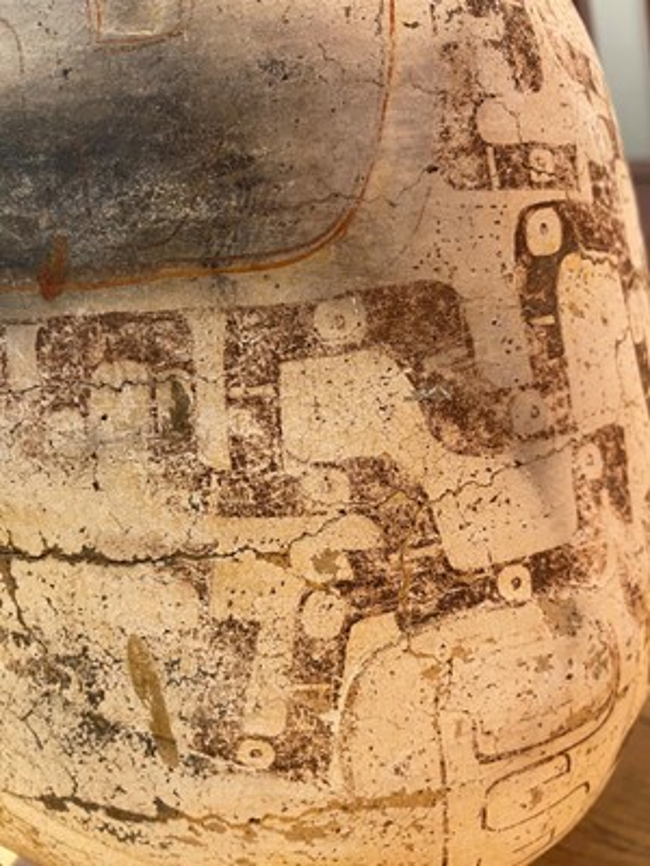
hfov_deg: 53.1
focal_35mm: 26
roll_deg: +10.0
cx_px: 325
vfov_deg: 67.3
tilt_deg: -11.5
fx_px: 651
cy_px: 433
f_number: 1.6
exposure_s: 1/50
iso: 100
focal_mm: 5.1
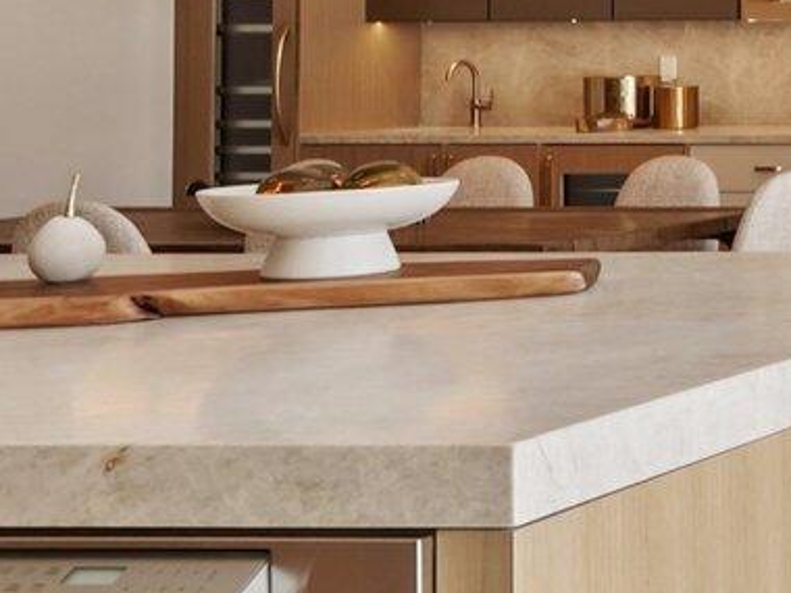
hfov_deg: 15.4
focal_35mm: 83
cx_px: 1815
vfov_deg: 17.2
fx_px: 1897
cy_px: -68
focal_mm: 16
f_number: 8
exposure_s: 1/320
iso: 400
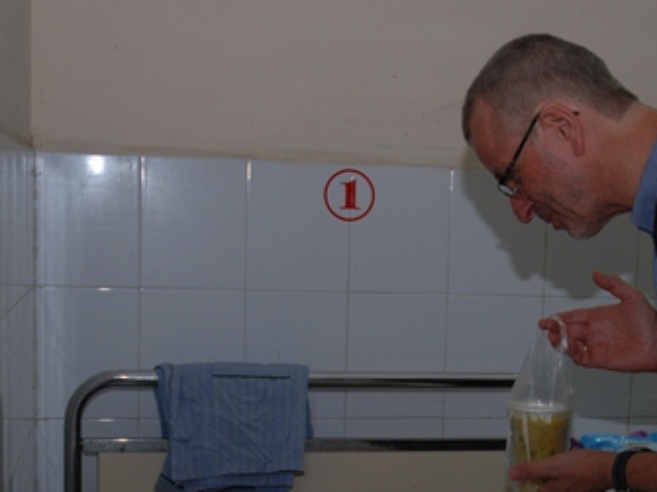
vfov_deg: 21.1
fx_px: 1308
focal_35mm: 69
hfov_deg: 28.0
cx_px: 449
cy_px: 370
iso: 200
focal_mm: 25
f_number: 4
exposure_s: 1/60
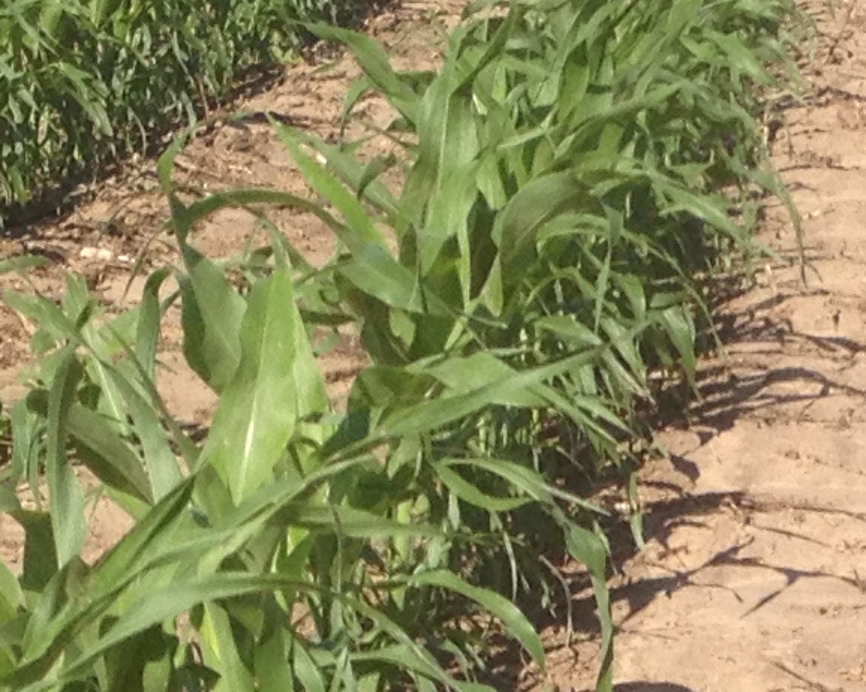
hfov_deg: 9.9
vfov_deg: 7.8
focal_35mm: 193
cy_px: 1090
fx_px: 4945
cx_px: 999
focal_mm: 4.28
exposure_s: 1/1672
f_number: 2.4
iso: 64
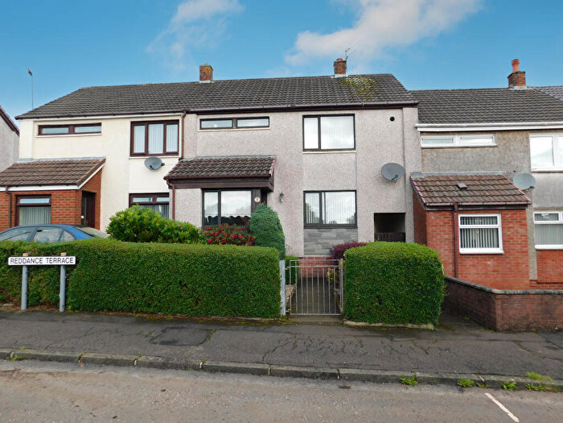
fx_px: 374
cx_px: 282
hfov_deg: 73.9
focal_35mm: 23
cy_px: 212
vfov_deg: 58.9
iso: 125
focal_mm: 4
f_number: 3
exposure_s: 1/400
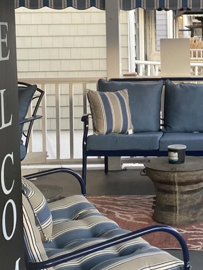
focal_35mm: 73
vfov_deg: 26.2
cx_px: 213
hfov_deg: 19.5
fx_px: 571
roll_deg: +0.1
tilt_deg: -0.7
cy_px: 57
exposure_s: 1/122
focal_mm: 4.25
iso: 100
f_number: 1.8
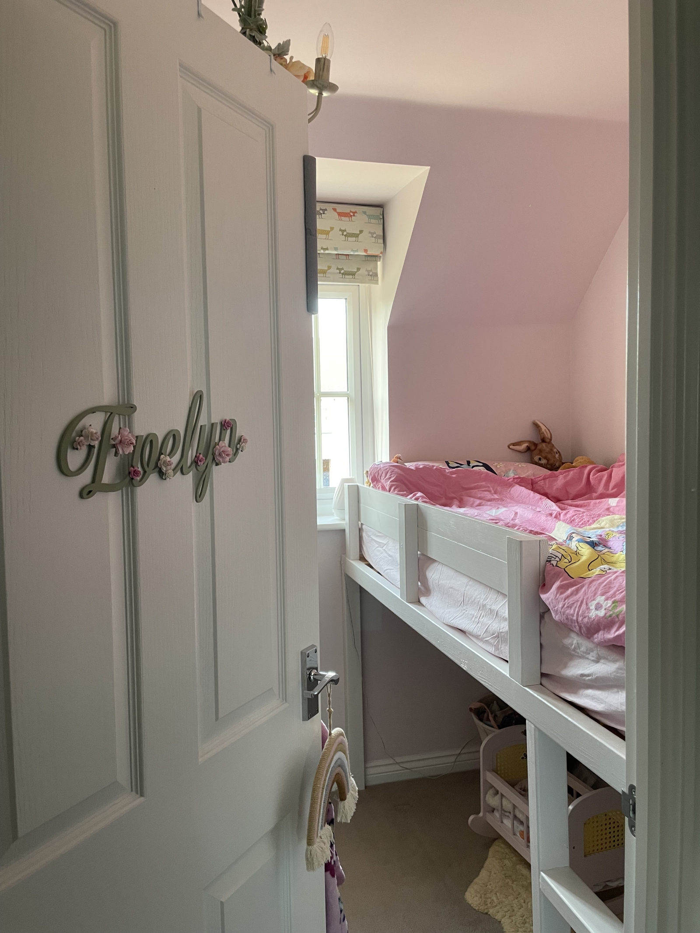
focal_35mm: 26
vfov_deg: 67.3
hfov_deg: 53.1
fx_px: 701
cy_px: 466
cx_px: 350
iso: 125
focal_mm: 4.2
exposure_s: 1/92
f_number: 1.6
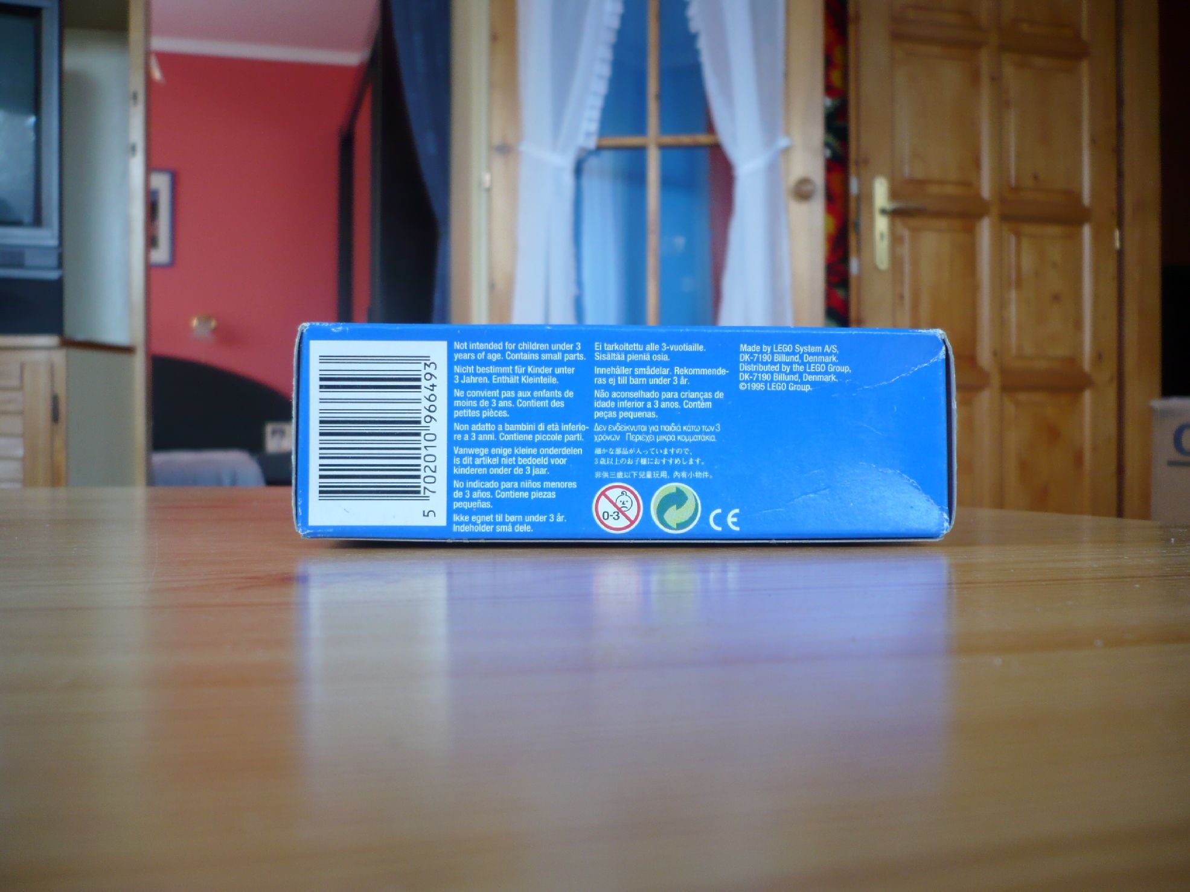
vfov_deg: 40.7
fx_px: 1203
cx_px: 595
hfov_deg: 52.6
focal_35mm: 35
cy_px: 446
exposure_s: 1/30
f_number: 2.8
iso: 100
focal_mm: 5.8
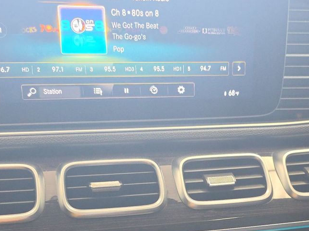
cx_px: 211
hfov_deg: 33.4
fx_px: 509
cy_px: 225
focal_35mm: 57
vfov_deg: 24.6
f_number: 1.4
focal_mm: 6.5
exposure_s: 1/119
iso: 131
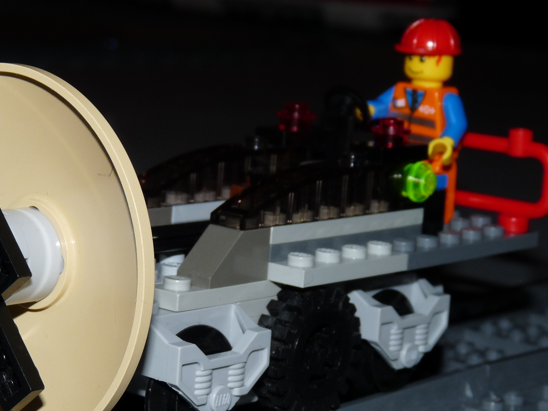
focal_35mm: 108
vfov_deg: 13.7
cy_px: 167
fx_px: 1710
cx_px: 192
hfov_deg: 18.2
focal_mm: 10.4
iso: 100
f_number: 4
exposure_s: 1/60
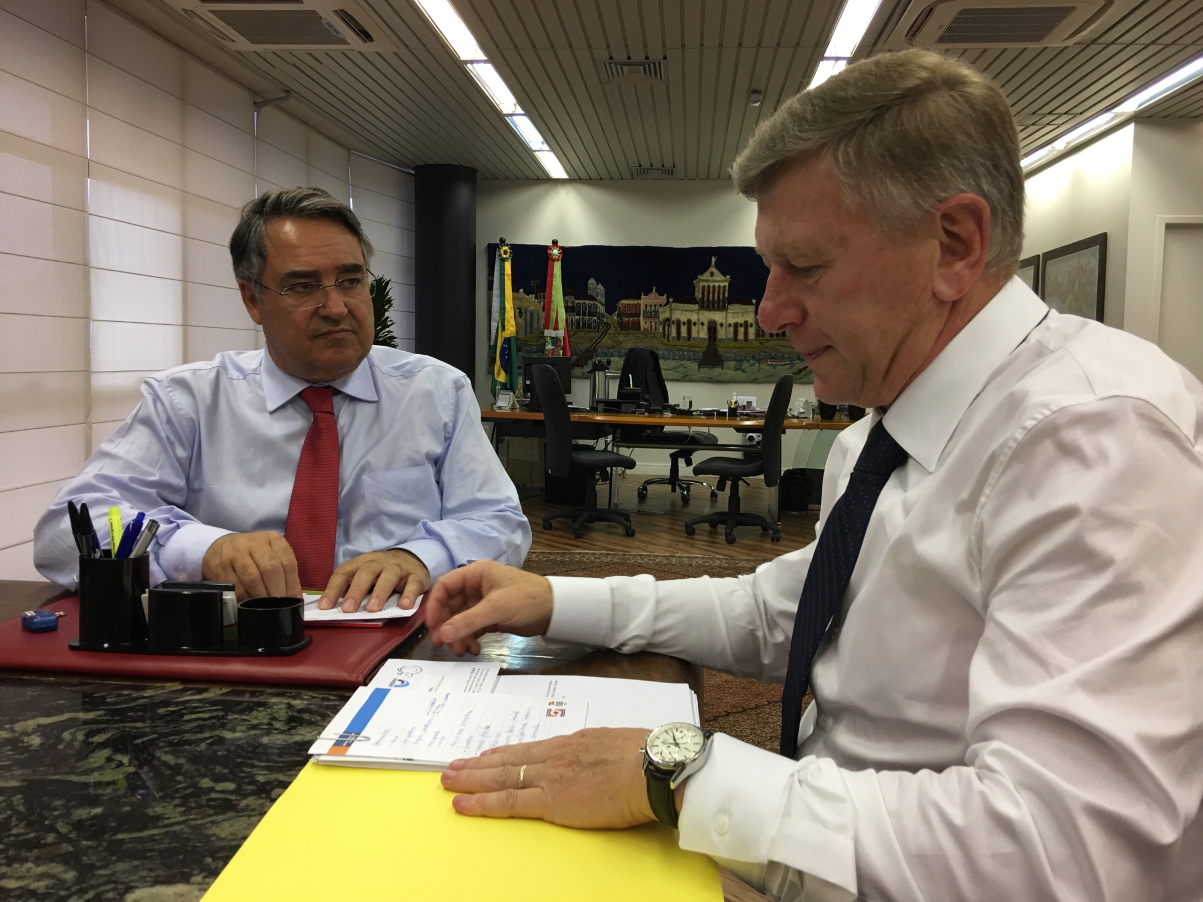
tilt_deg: -2.9
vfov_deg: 48.2
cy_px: 451
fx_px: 1008
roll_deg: -0.9
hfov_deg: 61.7
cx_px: 602
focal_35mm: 29
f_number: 2.2
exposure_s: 1/15
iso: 25
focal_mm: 4.15
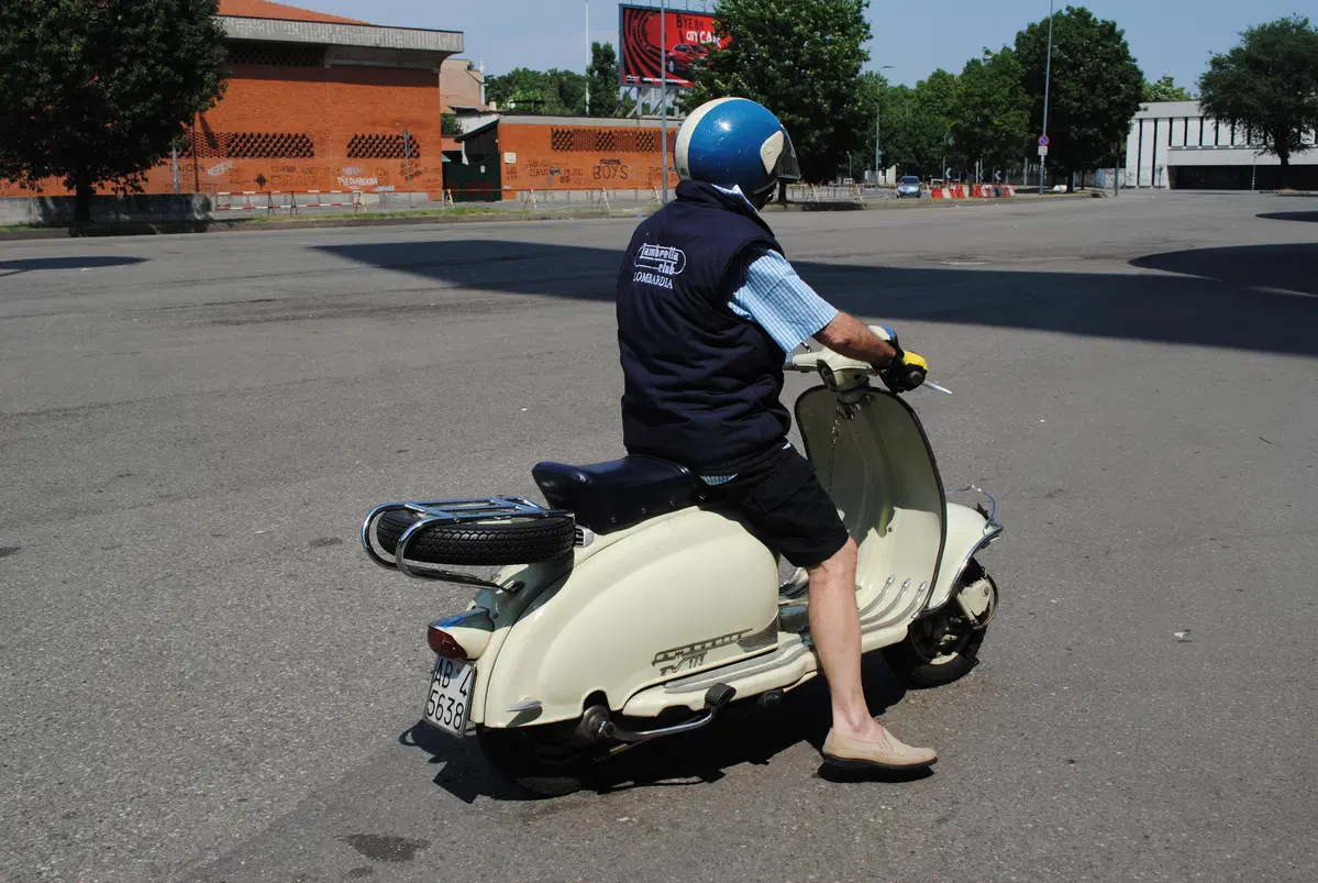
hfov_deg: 53.1
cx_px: 659
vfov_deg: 37.0
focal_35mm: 36
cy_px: 442
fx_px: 1320
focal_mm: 24
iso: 100
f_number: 8
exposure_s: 1/250
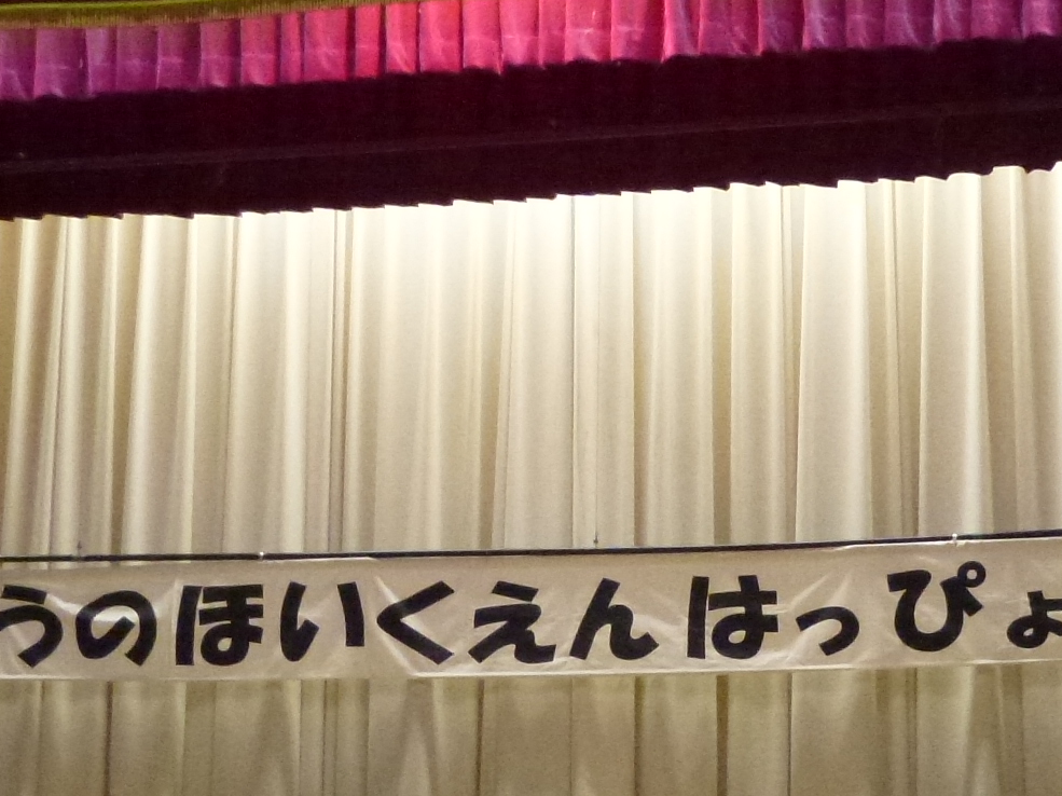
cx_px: 431
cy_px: 822
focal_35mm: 78
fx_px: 2392
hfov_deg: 25.0
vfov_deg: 18.3
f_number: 3.5
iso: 800
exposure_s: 1/30
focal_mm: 5.4
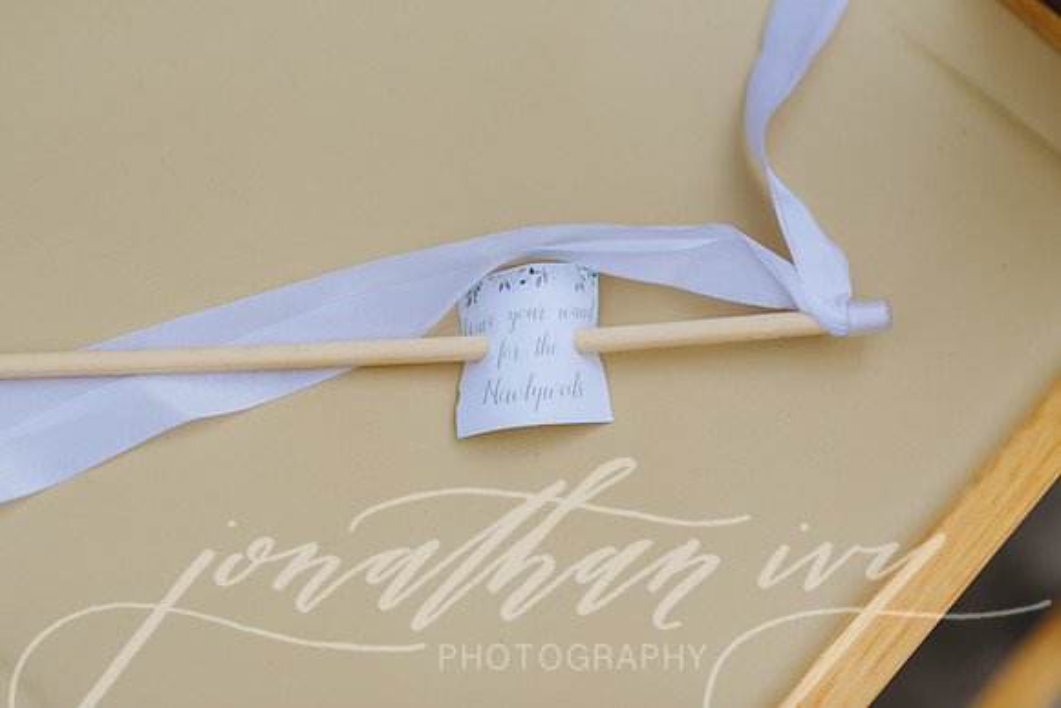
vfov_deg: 16.1
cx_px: 530
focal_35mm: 85
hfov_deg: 23.9
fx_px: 2506
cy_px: 354
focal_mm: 85
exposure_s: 1/4000
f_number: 2
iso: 80
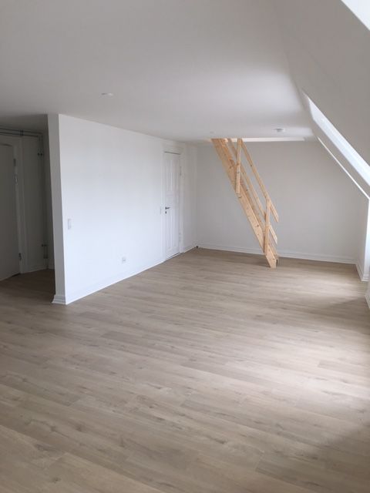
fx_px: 413
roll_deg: -0.7
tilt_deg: -9.8
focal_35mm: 29
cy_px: 246
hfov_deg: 48.2
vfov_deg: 61.7
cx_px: 185
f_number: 2.2
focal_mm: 4.15
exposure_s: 1/50
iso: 25
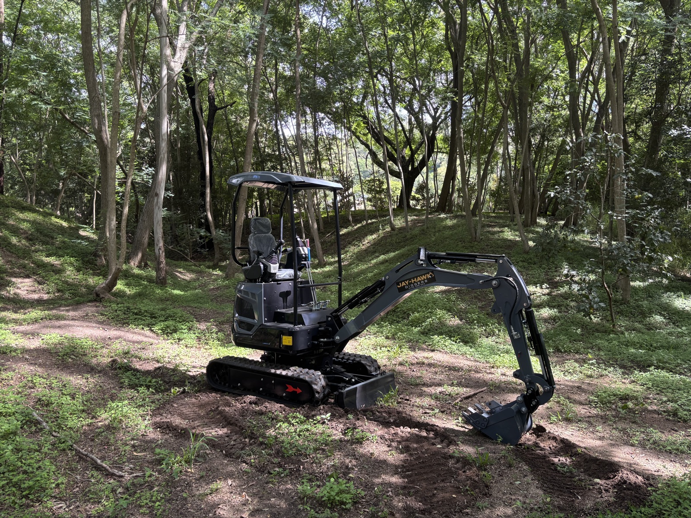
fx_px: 519
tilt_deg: +1.4
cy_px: 259
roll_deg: +0.4
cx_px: 346
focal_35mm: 26
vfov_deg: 53.1
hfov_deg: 67.3
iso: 40
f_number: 1.6
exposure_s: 1/121
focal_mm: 5.96
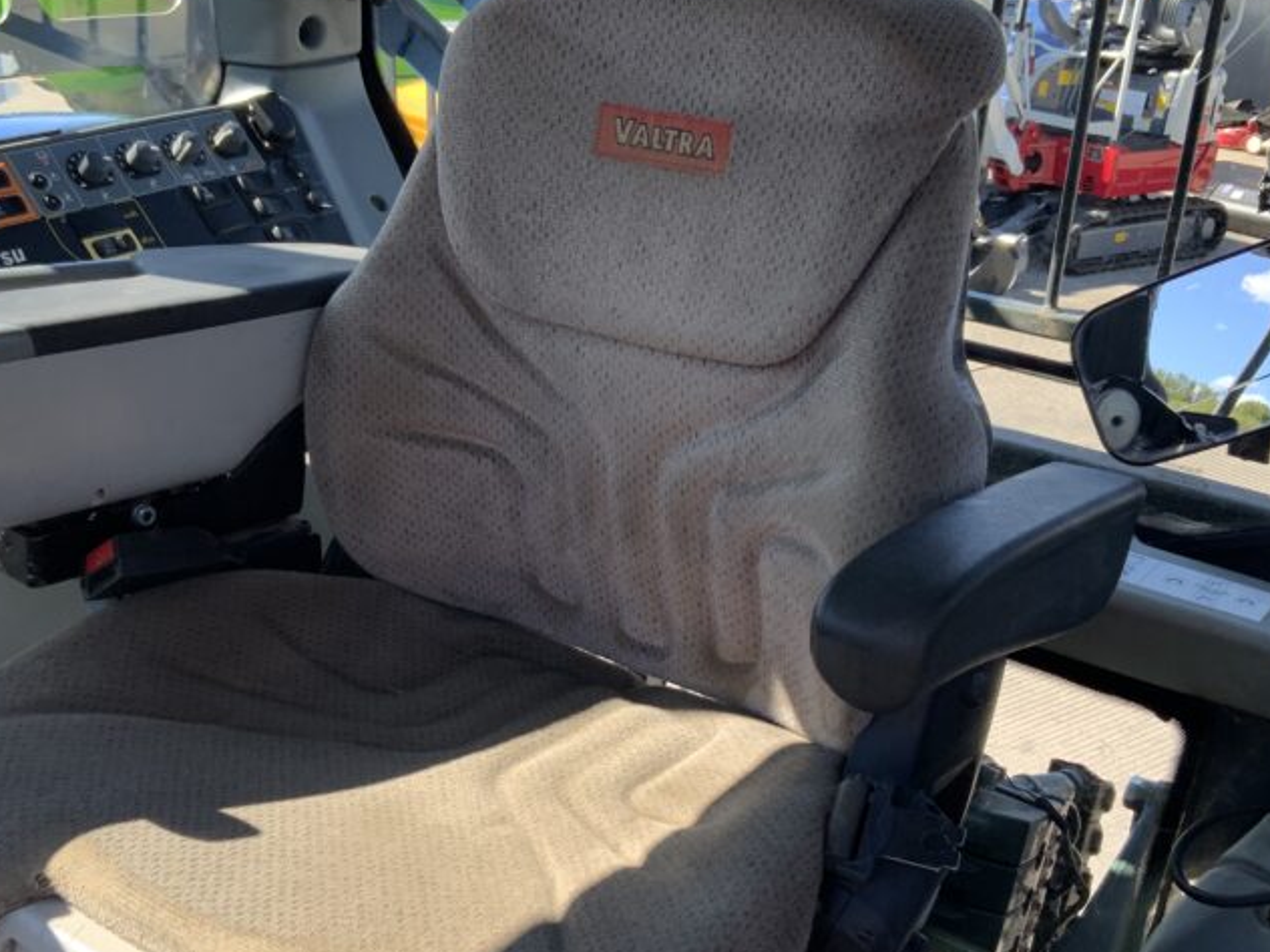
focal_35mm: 47
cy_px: 580
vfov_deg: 30.8
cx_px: 553
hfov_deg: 40.4
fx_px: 1724
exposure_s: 1/211
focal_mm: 3
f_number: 1.8
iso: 16
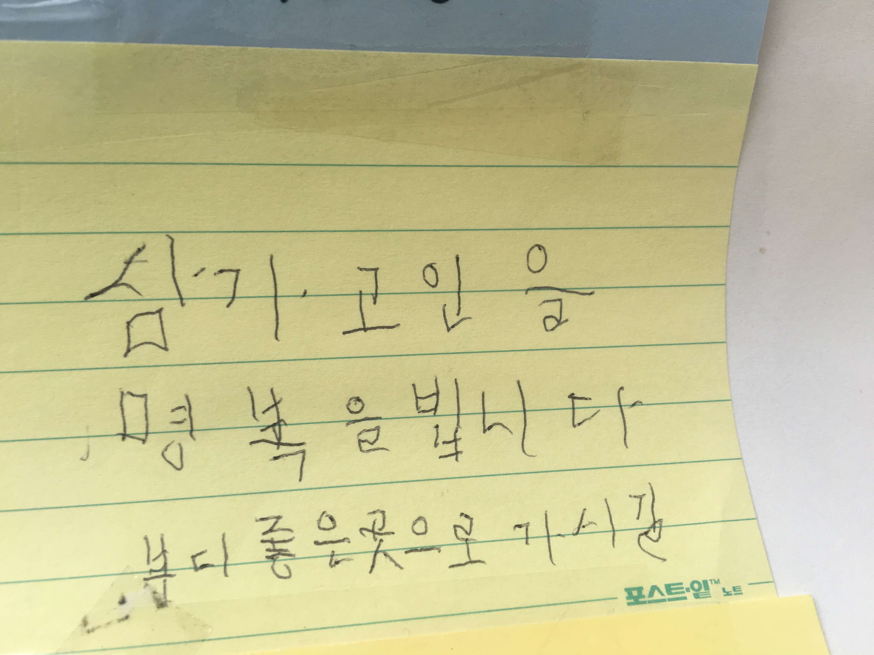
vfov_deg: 48.2
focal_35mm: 29
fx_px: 732
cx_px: 437
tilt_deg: -43.5
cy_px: 328
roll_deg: -4.2
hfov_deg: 61.7
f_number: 2.2
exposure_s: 1/60
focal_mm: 4.15
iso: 32
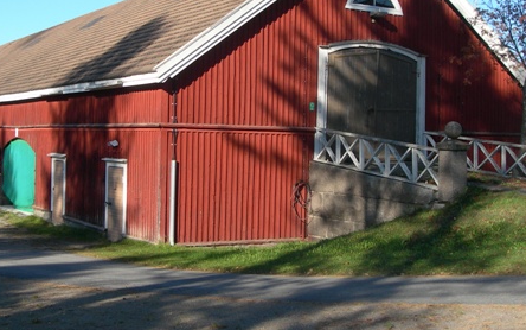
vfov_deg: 22.2
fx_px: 832
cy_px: 83
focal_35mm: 58
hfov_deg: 35.0
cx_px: 217
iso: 50
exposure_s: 1/271
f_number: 4.8
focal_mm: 7.8
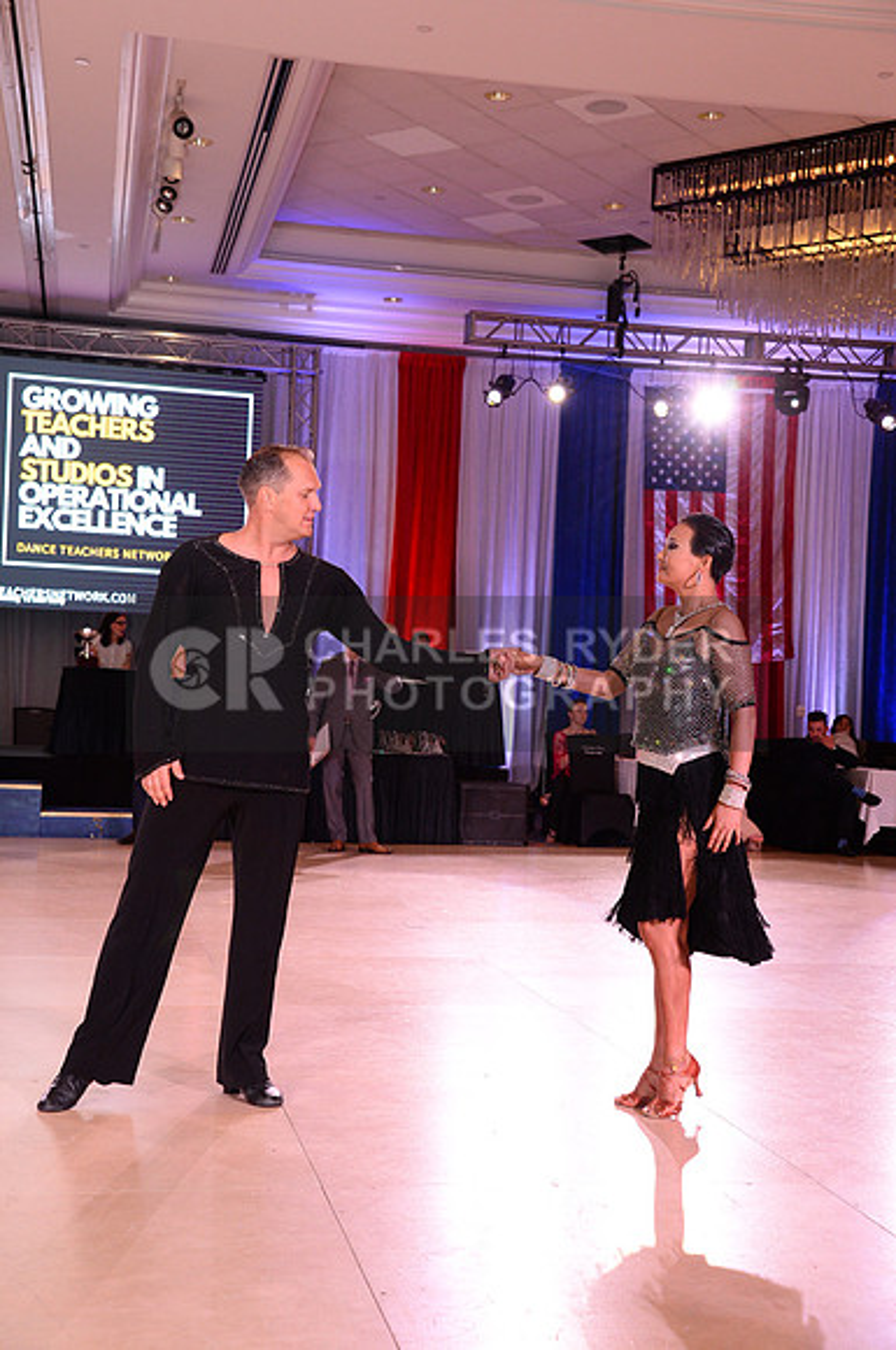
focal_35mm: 48
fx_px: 1797
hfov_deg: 28.0
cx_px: 448
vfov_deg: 41.2
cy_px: 675
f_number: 6.3
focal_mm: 48
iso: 2500
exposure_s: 1/250
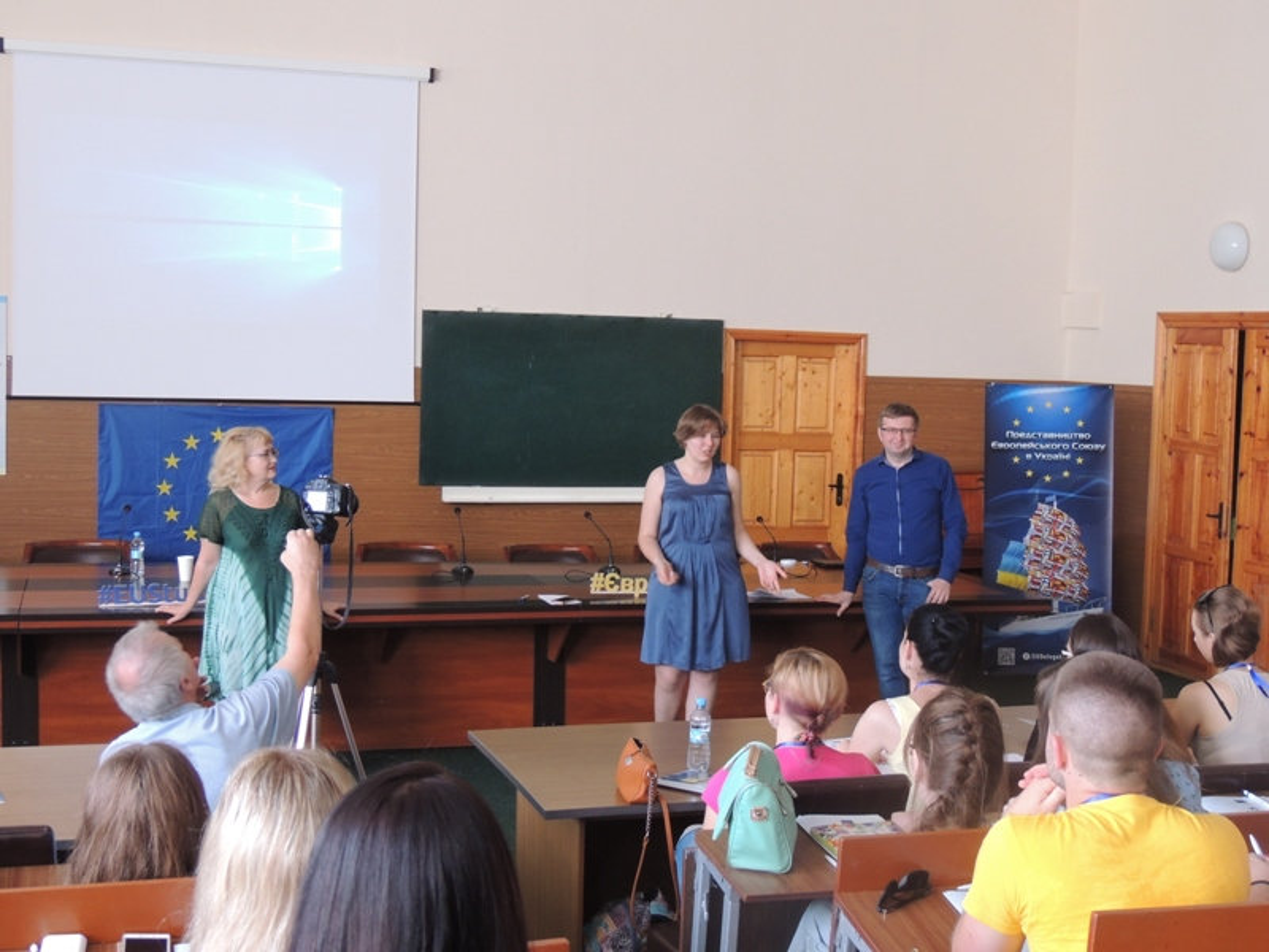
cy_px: 476
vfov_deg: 30.9
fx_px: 1723
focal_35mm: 47
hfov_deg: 40.4
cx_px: 634
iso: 400
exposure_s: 1/15
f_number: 3.5
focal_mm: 8.3
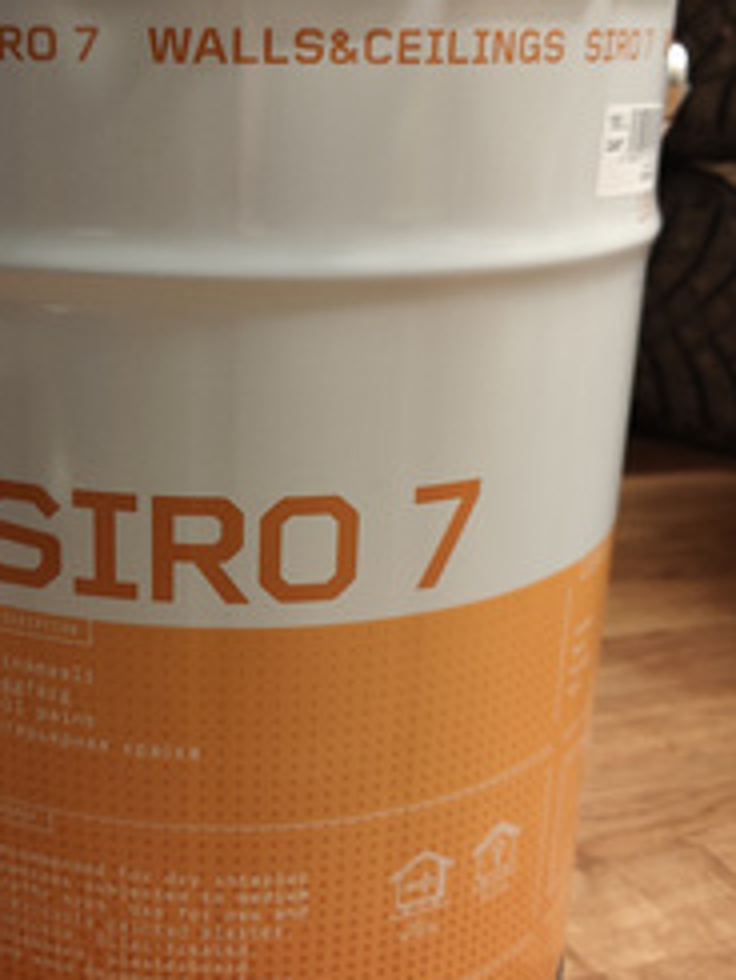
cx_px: 212
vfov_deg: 40.4
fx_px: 1331
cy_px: 436
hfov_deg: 30.5
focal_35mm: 47
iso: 400
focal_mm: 6.06
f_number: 1.8
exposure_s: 1/33
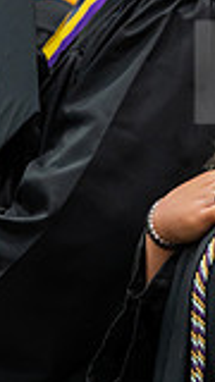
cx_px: 158
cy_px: 170
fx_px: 2513
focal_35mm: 248
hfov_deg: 4.9
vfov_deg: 8.7
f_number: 3.2
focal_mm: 84
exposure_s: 1/200
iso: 2500
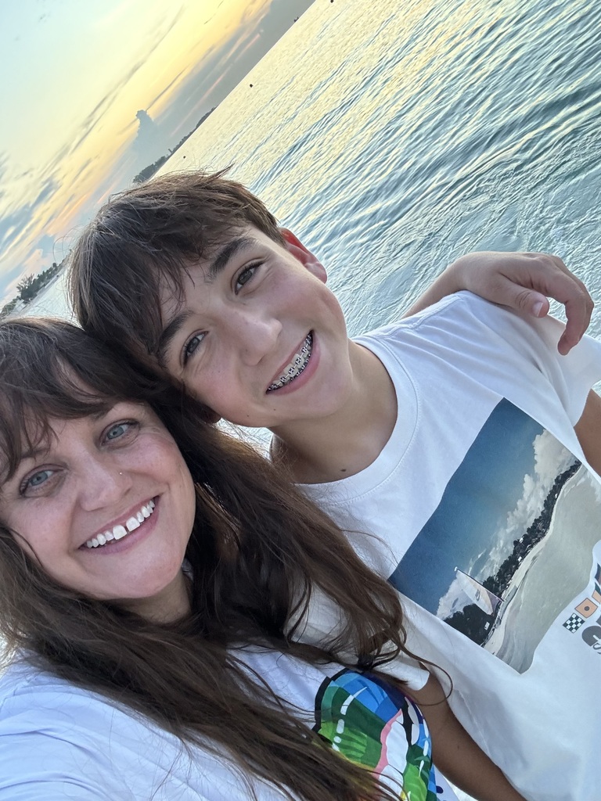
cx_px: 300
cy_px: 400
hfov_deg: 46.8
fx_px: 694
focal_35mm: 30
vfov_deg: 60.0
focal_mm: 2.69
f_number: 1.9
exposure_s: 1/60
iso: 200
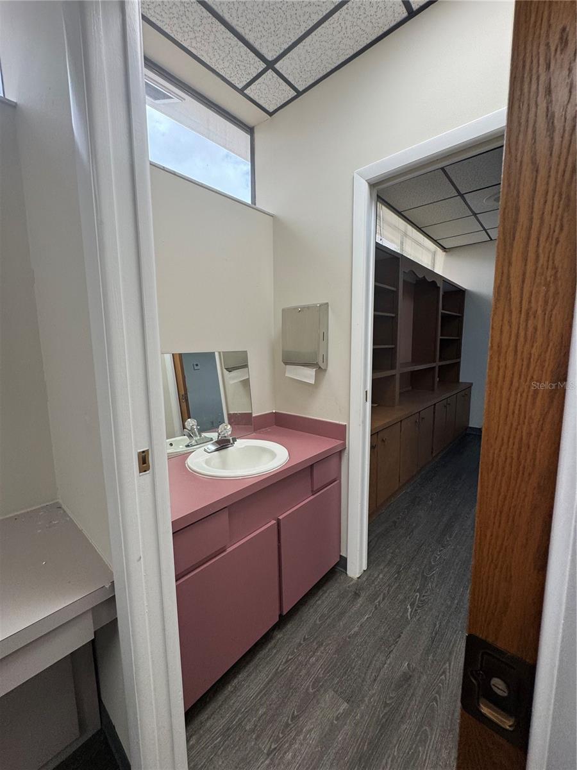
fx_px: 311
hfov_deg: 85.7
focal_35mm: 14
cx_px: 288
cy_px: 385
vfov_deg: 102.1
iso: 125
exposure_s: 1/120
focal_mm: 2.22
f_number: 2.2
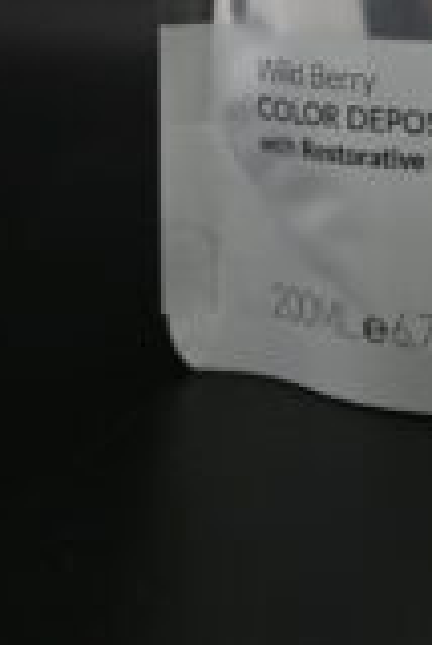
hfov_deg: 14.6
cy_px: -230
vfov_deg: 20.2
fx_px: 1629
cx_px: 517
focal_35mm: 91
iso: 110
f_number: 4
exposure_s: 1/30
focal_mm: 21.5
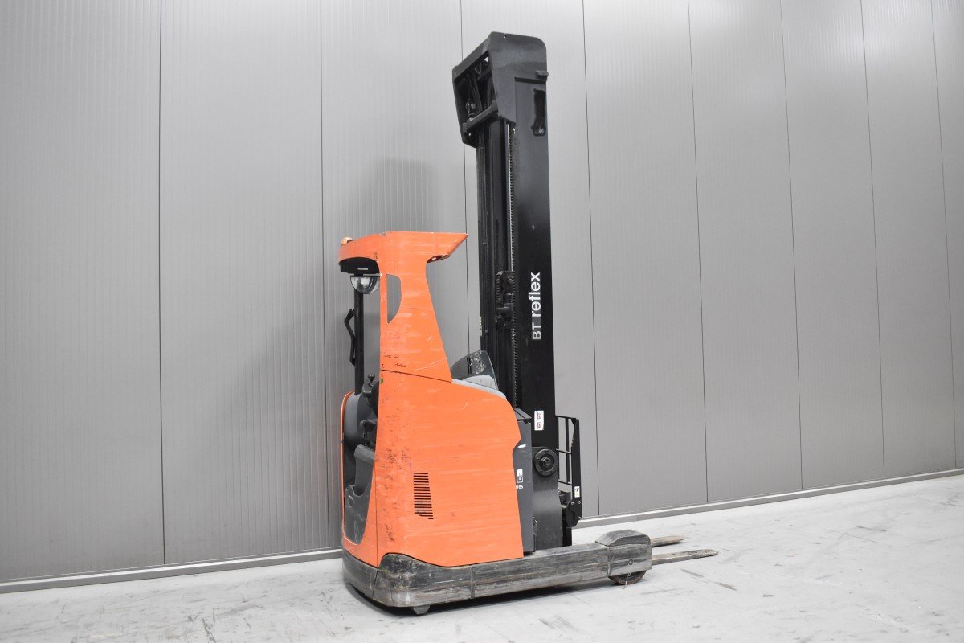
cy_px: 322
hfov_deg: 61.9
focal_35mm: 30
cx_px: 482
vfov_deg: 43.6
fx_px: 803
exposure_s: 1/40
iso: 1600
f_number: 4.5
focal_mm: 20
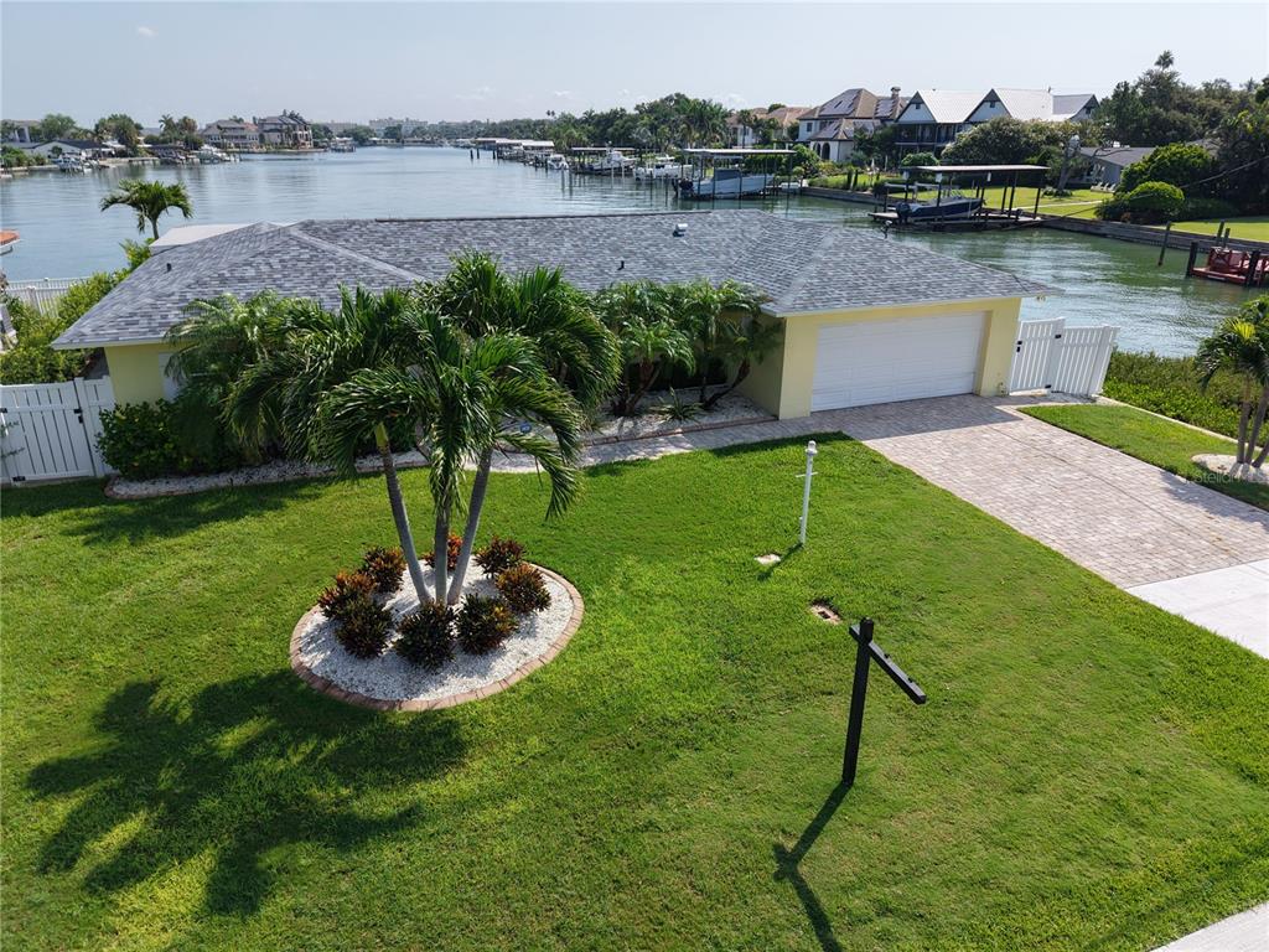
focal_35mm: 24
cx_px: 634
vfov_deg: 56.8
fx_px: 880
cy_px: 476
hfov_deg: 71.6
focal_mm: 8.67
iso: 230
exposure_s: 1/5000
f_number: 1.8
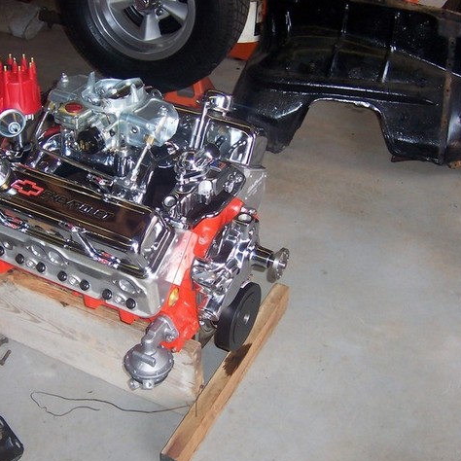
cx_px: 154
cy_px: 232
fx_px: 934
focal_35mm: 62
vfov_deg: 27.7
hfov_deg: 27.6
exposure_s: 1/60
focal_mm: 8
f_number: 3.4
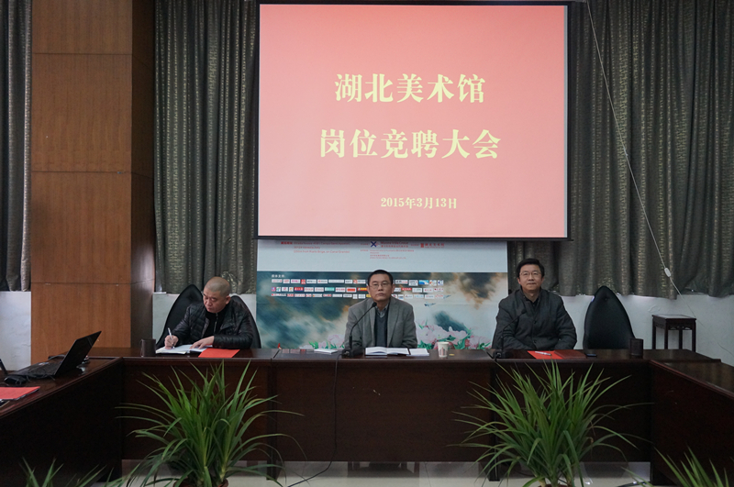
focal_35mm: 32
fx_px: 641
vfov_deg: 41.6
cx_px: 367
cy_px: 244
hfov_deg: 59.6
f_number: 4
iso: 2000
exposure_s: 1/160
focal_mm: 21
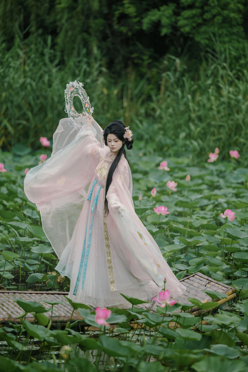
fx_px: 2055
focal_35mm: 199
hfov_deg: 6.9
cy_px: 186
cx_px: 124
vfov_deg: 10.3
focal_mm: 200
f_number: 2.8
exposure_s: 1/400
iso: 100
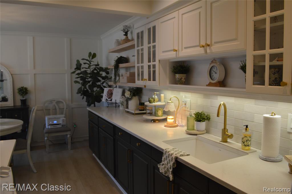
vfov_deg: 47.8
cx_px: 146
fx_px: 219
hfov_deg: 67.4
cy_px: 97
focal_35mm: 27
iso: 400
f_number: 5
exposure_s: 1/100
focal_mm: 18
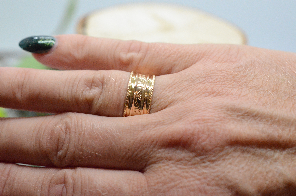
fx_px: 492
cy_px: 98
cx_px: 148
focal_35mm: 60
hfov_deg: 33.5
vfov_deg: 22.5
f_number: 6.3
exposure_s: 1/2000
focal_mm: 40
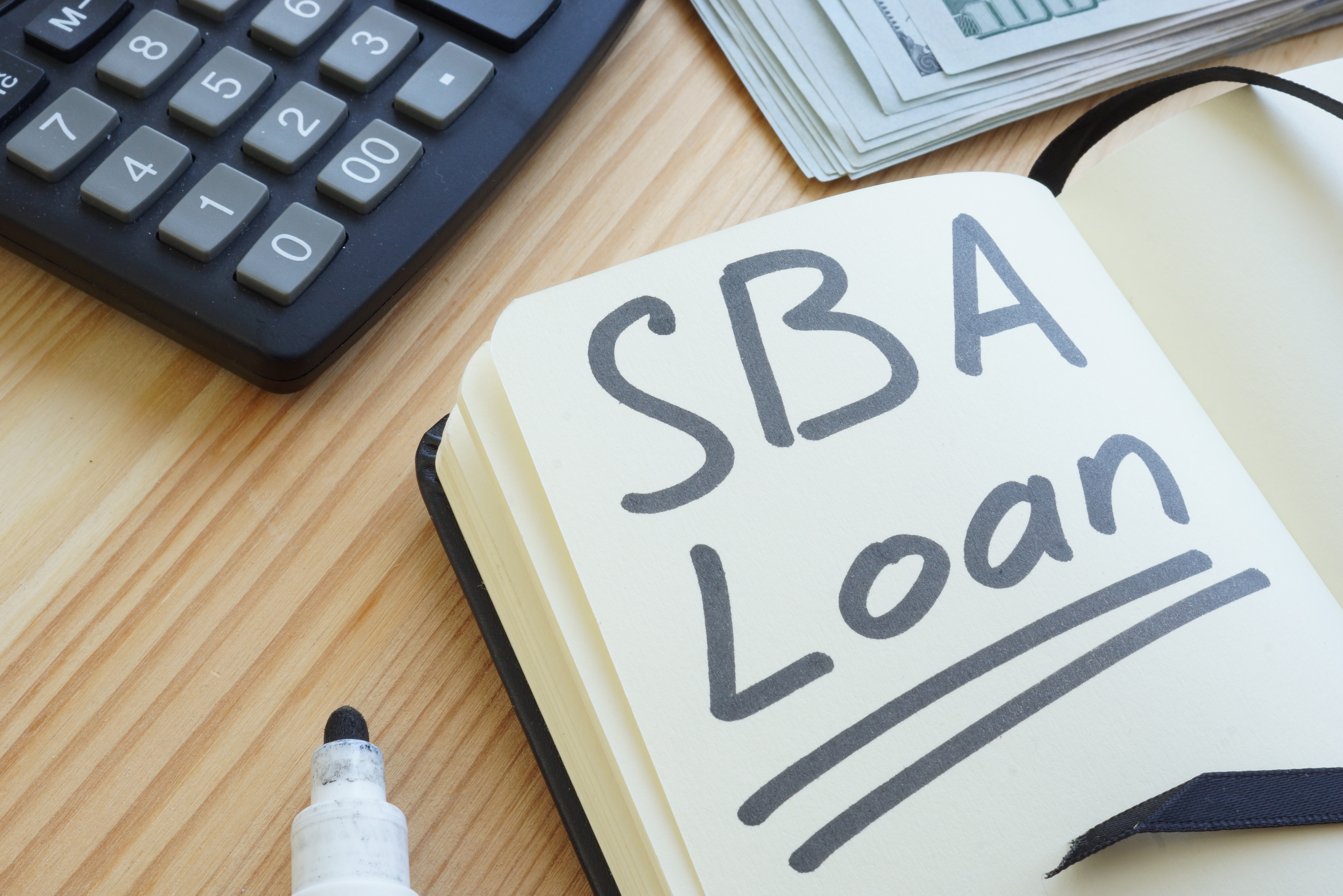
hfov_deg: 43.6
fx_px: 1679
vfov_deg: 29.9
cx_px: 672
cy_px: 448
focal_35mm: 45
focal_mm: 30
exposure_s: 1/2.5
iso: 200
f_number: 20
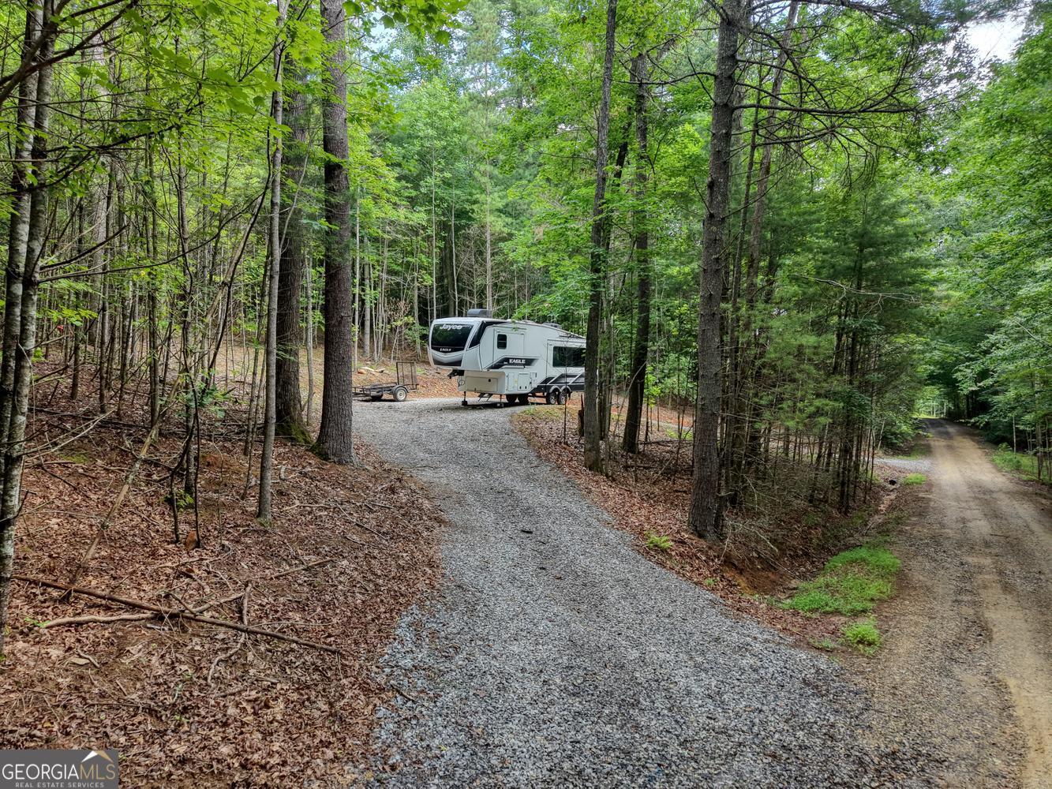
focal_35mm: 24
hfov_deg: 71.6
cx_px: 526
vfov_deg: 56.8
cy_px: 394
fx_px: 729
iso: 400
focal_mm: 8.67
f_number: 1.8
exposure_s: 1/1000
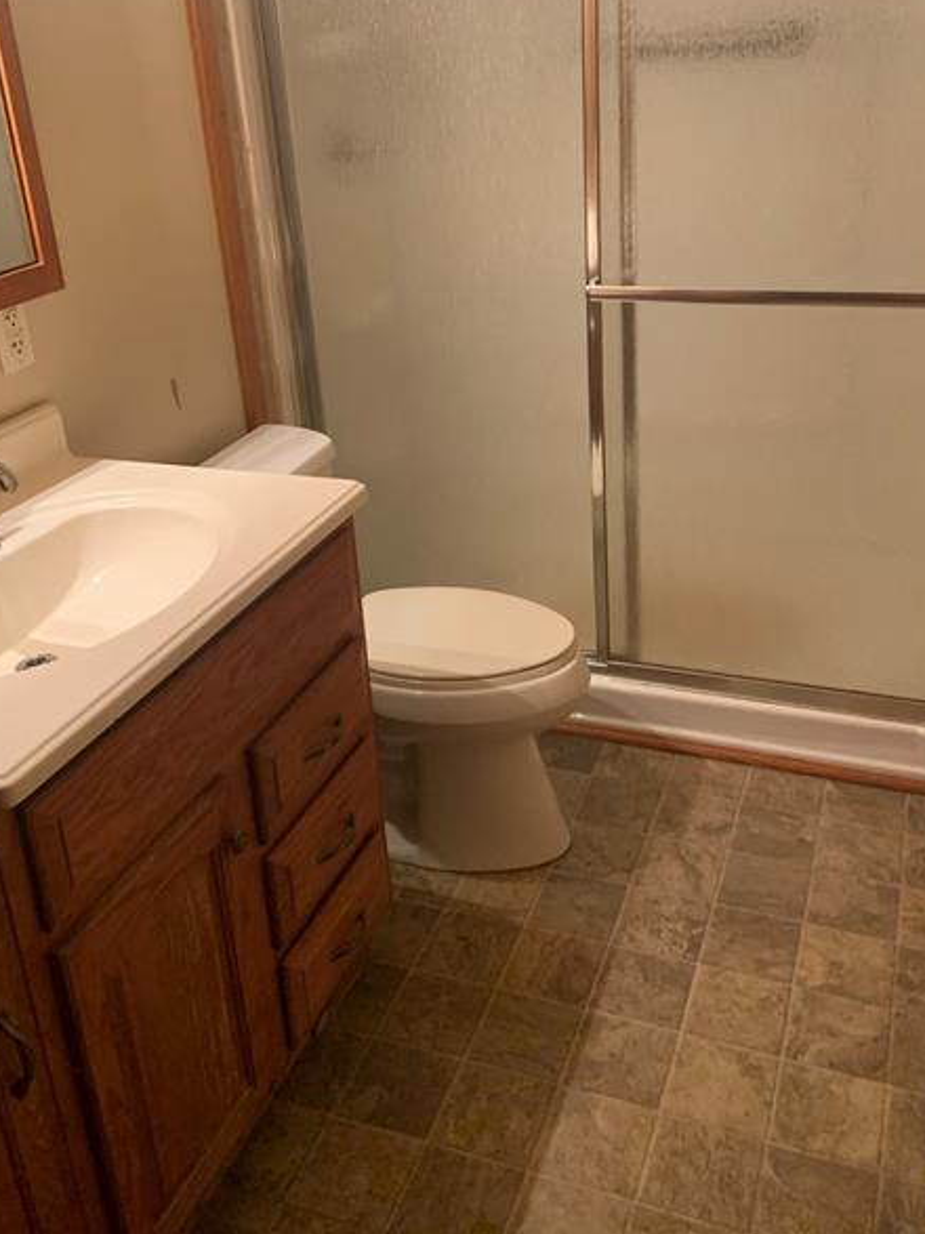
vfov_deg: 53.5
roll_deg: +4.9
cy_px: 477
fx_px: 1212
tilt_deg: -21.6
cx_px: 473
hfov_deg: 41.8
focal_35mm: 34
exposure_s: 1/40
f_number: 1.8
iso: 250
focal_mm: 4.25
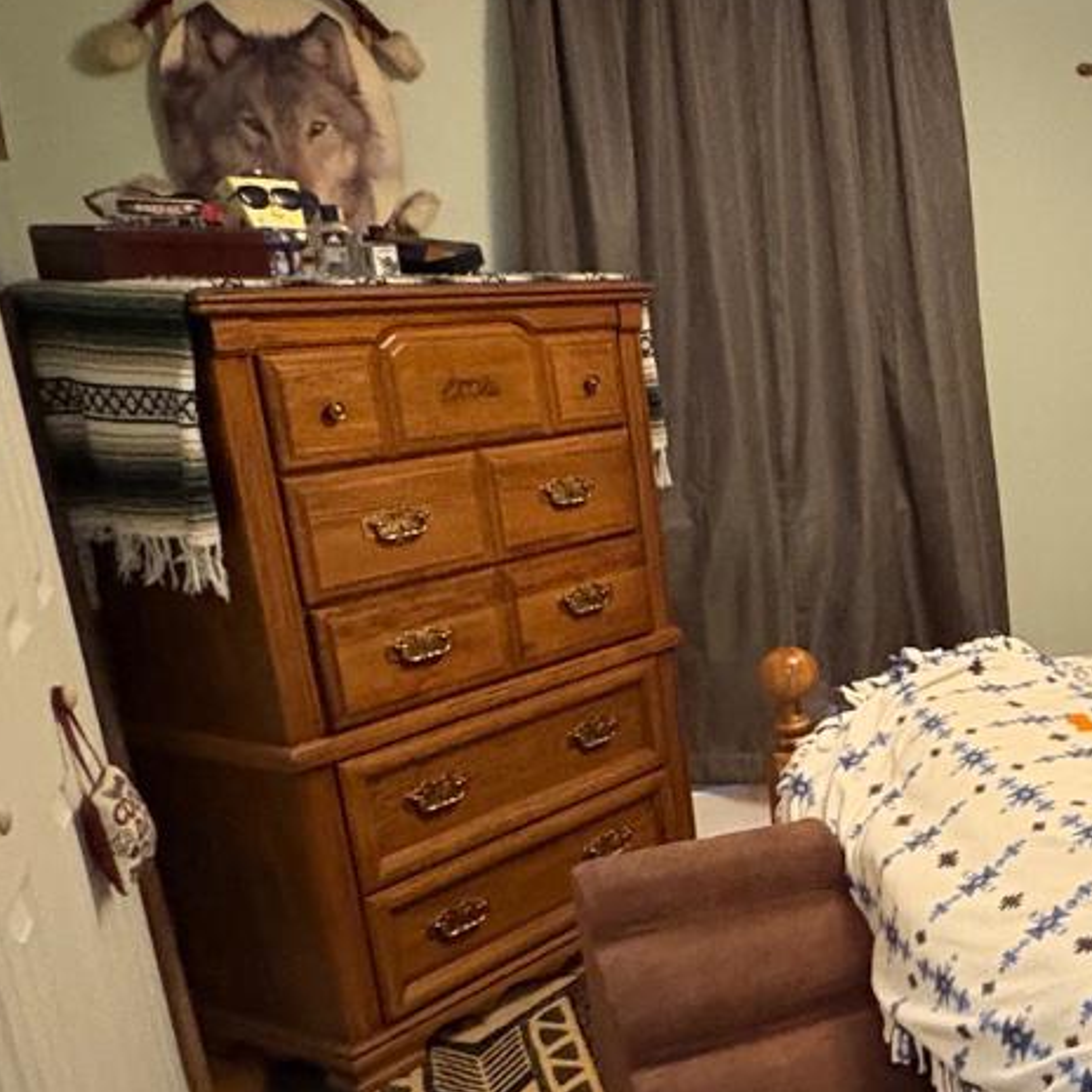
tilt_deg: -16.4
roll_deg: -1.2
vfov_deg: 40.4
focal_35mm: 41
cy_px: 723
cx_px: 1205
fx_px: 1463
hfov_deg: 35.1
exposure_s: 1/40
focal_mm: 2.22
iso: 1000
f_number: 2.2
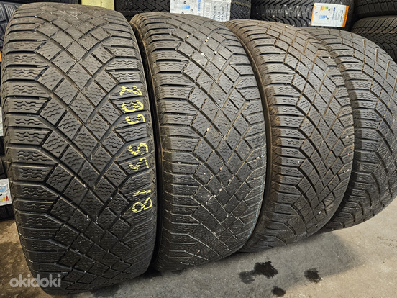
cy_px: 144
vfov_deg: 54.9
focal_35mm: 25
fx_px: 287
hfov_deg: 69.4
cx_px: 205
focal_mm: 5.4
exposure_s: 1/25
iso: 640
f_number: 1.8
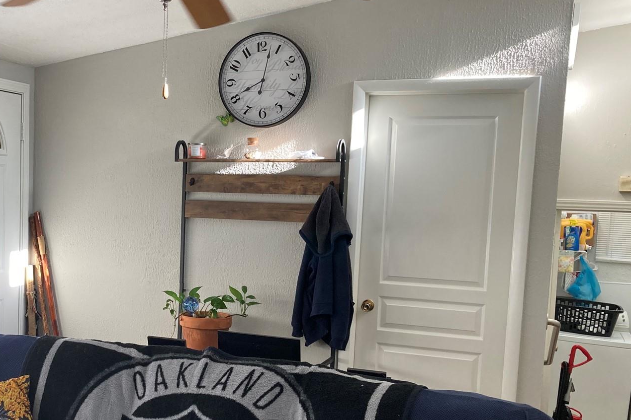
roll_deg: -1.1
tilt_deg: -4.6
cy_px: 275
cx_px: 161
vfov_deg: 28.5
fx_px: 824
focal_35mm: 47
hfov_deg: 40.8
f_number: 1.8
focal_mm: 3.99
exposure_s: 1/120
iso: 40
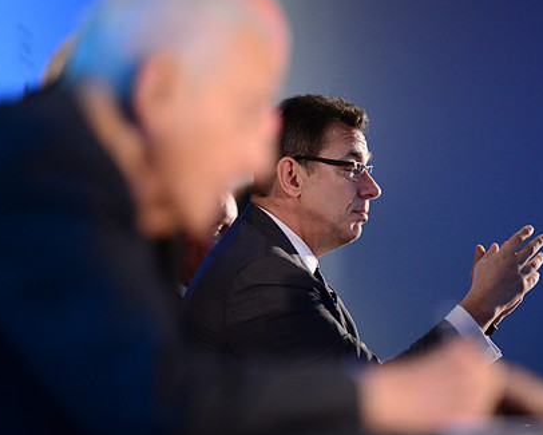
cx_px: 346
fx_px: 4099
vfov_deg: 6.1
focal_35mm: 255
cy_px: 216
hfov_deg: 7.6
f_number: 2.8
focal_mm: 190
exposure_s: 1/200
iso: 4000
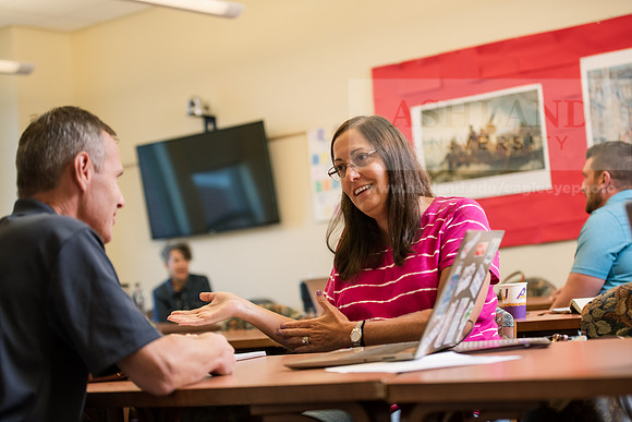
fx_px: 1229
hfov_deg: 28.8
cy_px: 211
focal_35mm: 70
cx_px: 316
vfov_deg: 19.5
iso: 1000
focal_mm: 70
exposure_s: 1/200
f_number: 2.8
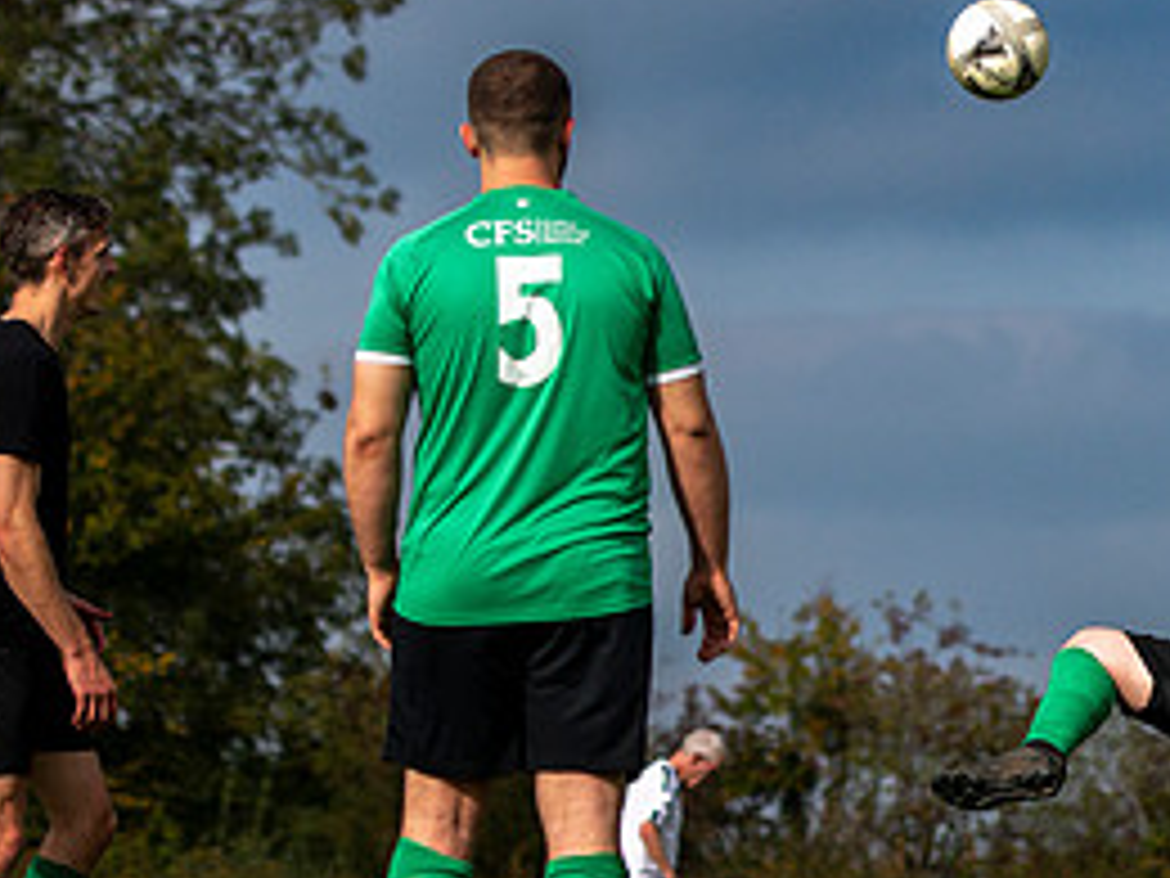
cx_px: 1191
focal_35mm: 337
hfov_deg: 5.9
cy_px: 578
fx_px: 11390
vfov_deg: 4.4
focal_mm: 85
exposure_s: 1/6400
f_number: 2.8
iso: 200
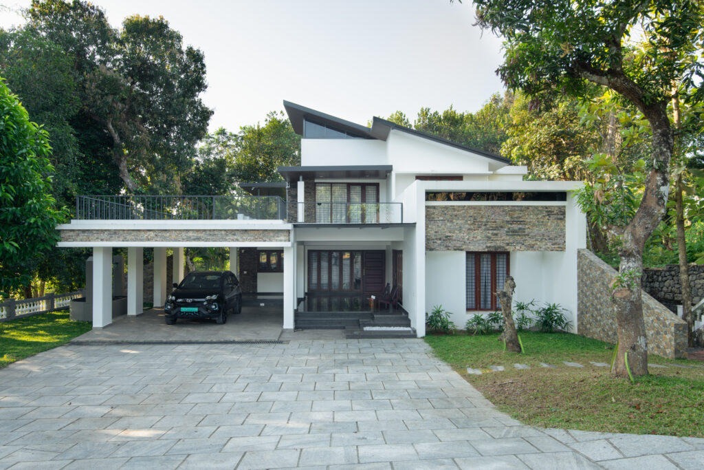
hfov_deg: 73.7
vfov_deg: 53.1
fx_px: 469
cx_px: 352
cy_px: 235
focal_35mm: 24
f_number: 11
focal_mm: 24
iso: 200
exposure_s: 1/3
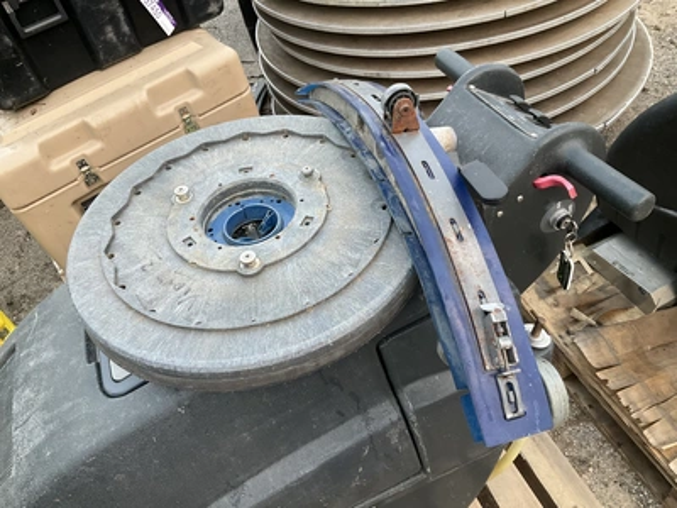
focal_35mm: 29
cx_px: 338
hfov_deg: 61.7
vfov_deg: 48.2
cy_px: 254
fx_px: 567
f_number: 1.8
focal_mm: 3
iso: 64
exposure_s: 1/74
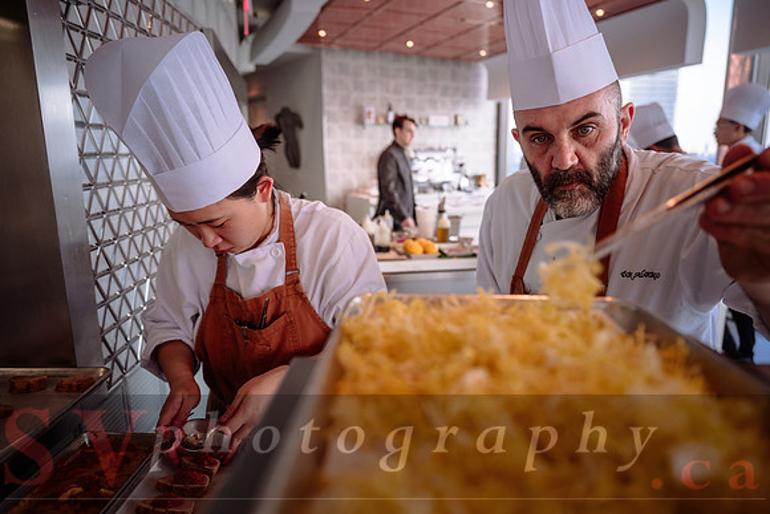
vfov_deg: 53.2
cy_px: 257
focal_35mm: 24
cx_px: 385
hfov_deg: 73.7
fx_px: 513
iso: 100
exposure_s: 1/100
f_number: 2.8
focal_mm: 24
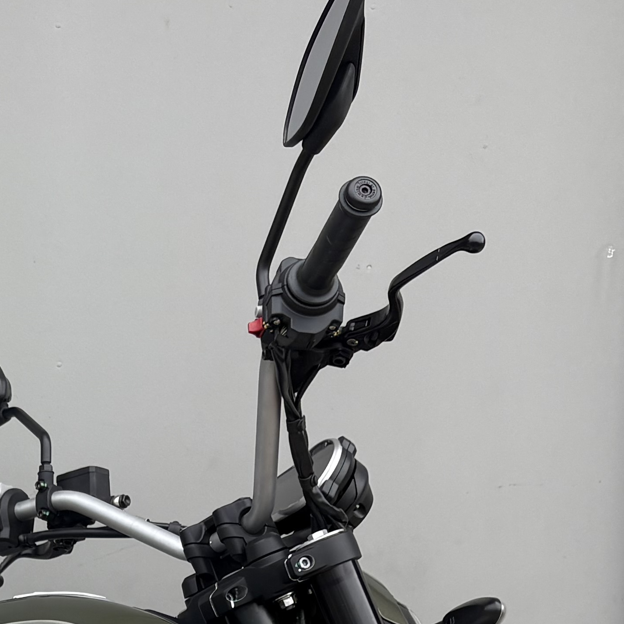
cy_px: 842
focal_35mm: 92
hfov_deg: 17.5
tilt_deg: -6.9
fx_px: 1876
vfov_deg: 17.5
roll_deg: -0.7
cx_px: -225
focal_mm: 5.96
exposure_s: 1/345
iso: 50
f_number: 1.6
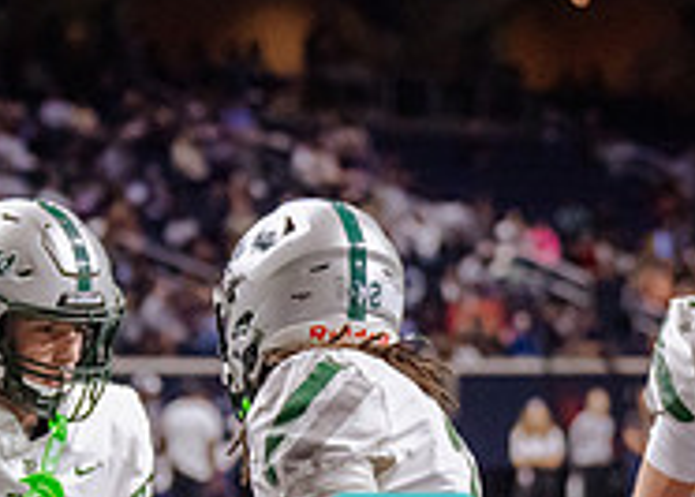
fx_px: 6615
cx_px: 188
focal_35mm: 335
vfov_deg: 4.3
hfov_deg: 6.0
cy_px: 593
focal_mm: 77
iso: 3200
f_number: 2.8
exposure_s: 1/1250
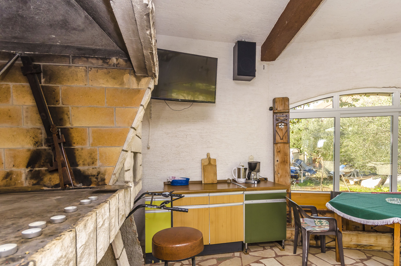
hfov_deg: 90.1
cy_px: 157
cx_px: 206
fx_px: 200
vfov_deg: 66.6
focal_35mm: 18
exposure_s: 1/80
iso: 200
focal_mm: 10
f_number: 6.3
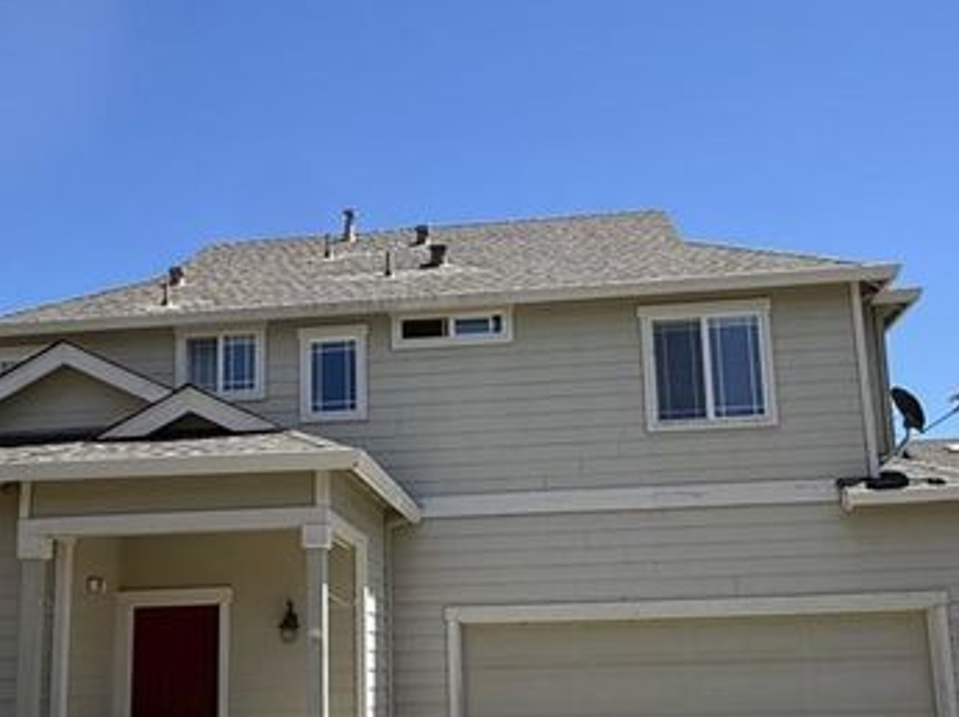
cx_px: 306
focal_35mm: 26
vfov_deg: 48.9
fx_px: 720
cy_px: 606
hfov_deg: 65.3
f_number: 2.2
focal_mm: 2.22
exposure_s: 1/1431
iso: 50
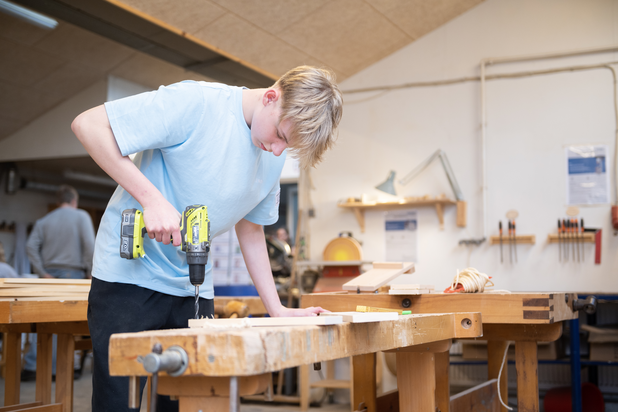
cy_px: 206
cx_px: 309
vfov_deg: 27.0
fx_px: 858
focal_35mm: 50
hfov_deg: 39.6
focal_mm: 50
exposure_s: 1/160
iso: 800
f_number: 2.8
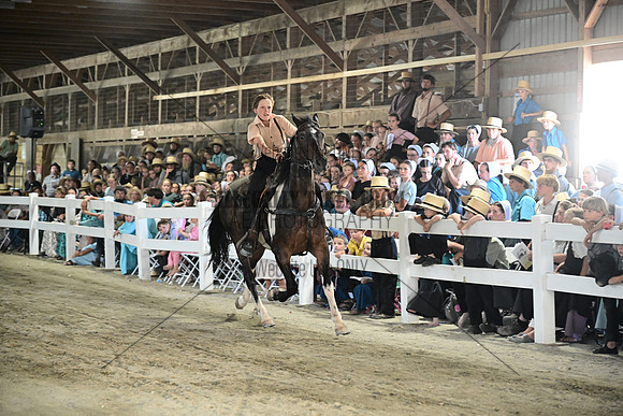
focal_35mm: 92
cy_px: 208
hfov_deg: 22.1
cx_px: 312
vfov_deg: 14.9
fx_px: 1592
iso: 6400
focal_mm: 92
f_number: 4.5
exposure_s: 1/357
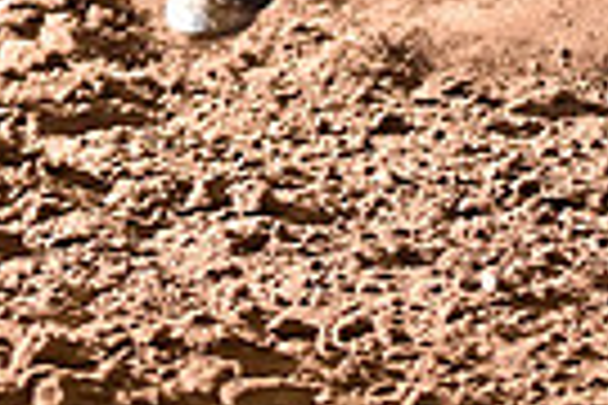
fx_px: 8123
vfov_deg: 2.8
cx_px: 694
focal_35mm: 481
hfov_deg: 4.3
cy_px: -398
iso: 1600
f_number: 3.2
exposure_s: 1/250
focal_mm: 112
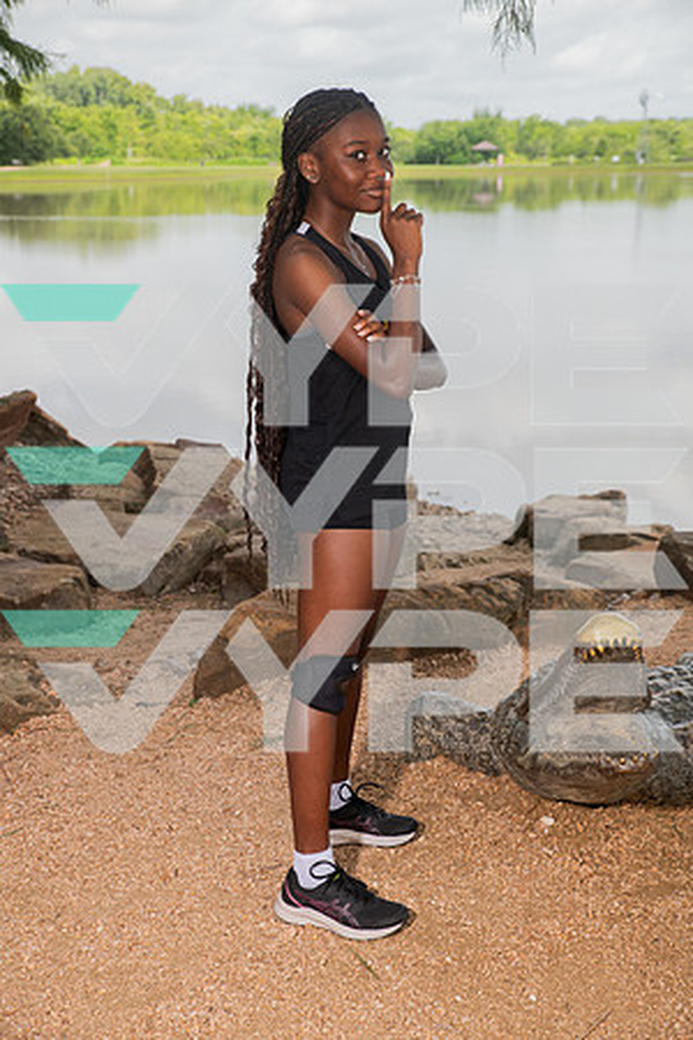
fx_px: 1617
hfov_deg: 24.2
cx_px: 346
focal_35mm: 56
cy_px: 520
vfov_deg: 35.6
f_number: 7.1
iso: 320
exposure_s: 1/400
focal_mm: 56
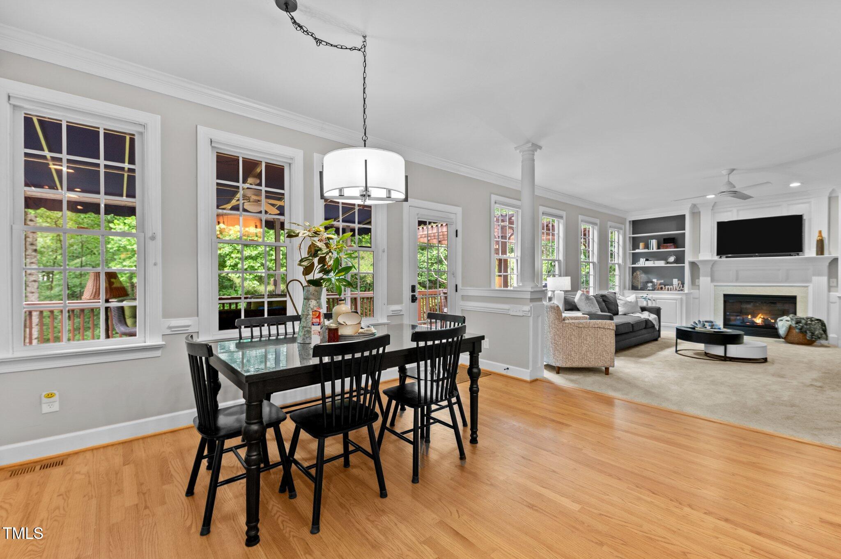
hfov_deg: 100.4
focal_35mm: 15
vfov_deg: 77.2
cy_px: 280
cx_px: 420
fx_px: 350
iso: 400
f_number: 6.3
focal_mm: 15
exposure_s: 1/4
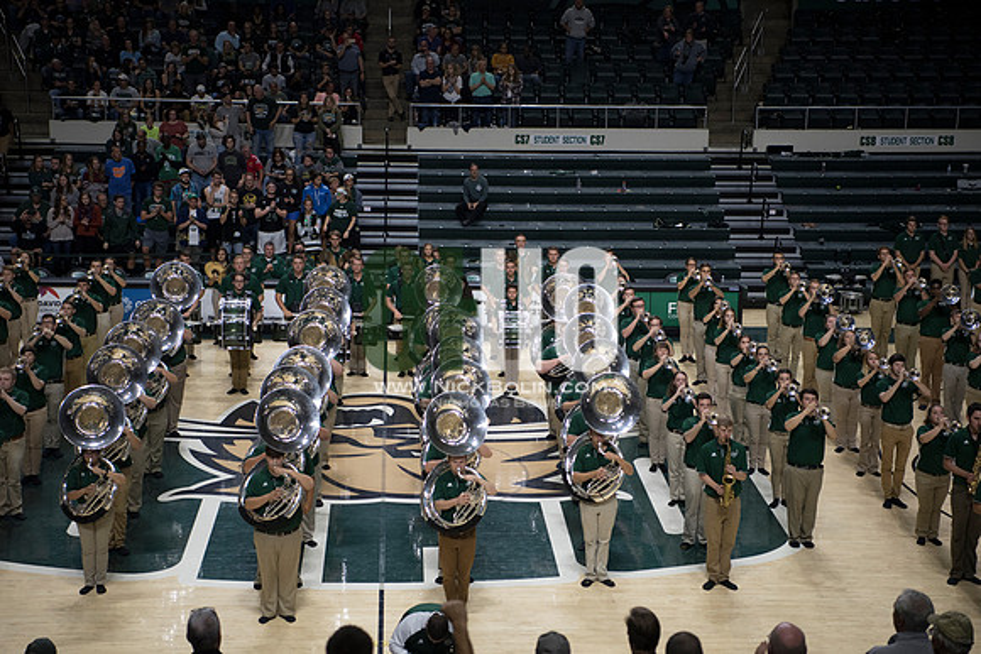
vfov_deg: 19.5
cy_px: 327
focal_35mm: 70
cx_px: 490
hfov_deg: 28.8
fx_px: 1908
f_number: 2.8
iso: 2000
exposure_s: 1/1000
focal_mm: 70
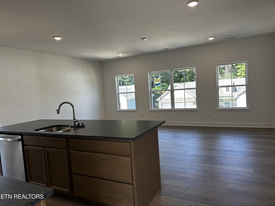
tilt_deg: -3.6
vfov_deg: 56.8
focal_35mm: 24
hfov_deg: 71.6
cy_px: 103
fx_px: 191
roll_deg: +4.3
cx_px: 138
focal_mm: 6.86
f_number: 1.78
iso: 64
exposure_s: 1/173
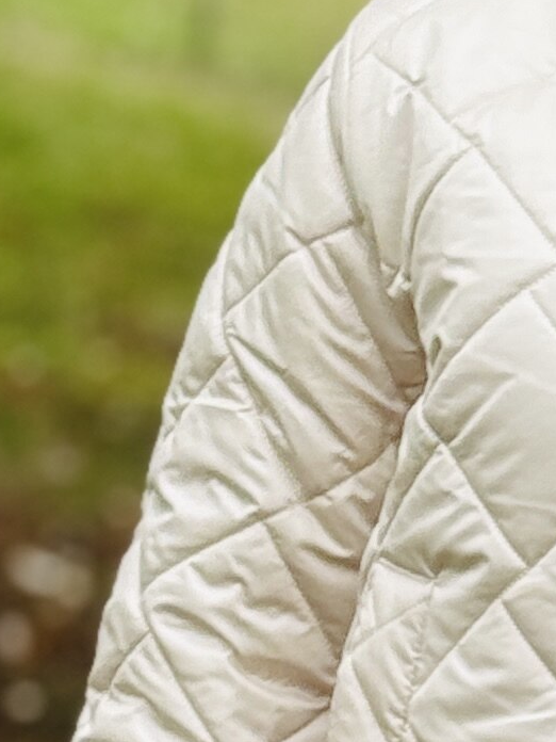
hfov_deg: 5.2
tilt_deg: -7.9
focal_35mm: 278
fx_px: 5954
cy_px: 761
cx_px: 1257
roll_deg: -11.4
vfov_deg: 7.1
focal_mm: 6.76
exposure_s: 1/731
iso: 64
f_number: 1.78
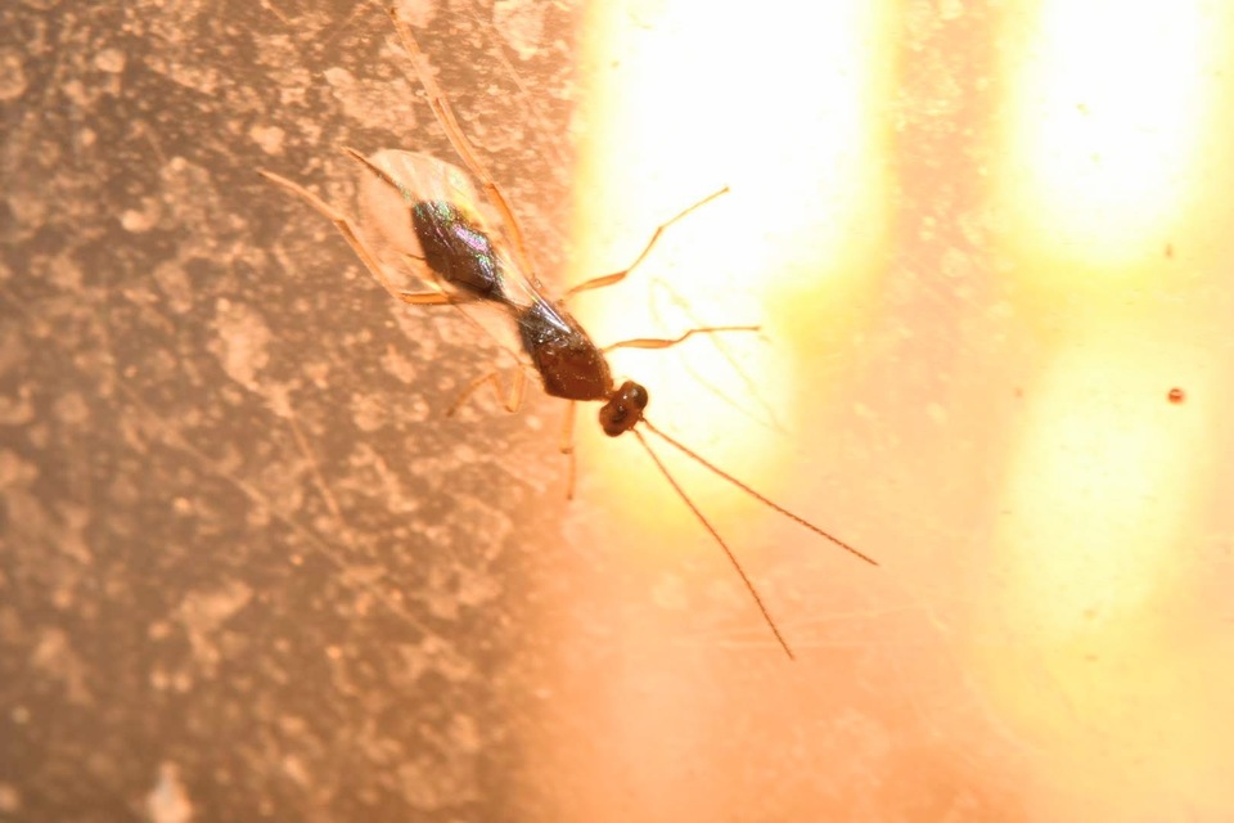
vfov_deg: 8.7
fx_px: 5398
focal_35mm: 158
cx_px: 617
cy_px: 412
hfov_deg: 13.0
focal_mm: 105
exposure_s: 1/60
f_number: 32
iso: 250
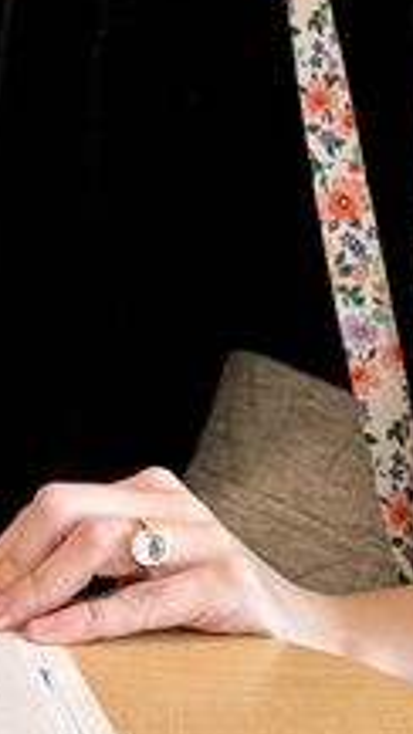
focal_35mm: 247
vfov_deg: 8.6
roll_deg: +0.8
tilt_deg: -4.3
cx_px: -135
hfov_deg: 4.9
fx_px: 4811
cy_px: -213
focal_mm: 6.93
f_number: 1.8
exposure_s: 1/60
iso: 250
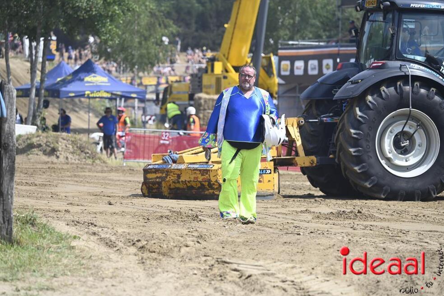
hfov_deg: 9.3
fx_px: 2738
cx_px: 224
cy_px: 148
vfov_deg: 6.2
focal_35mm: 222
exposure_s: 1/500
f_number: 5.6
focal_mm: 220
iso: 140
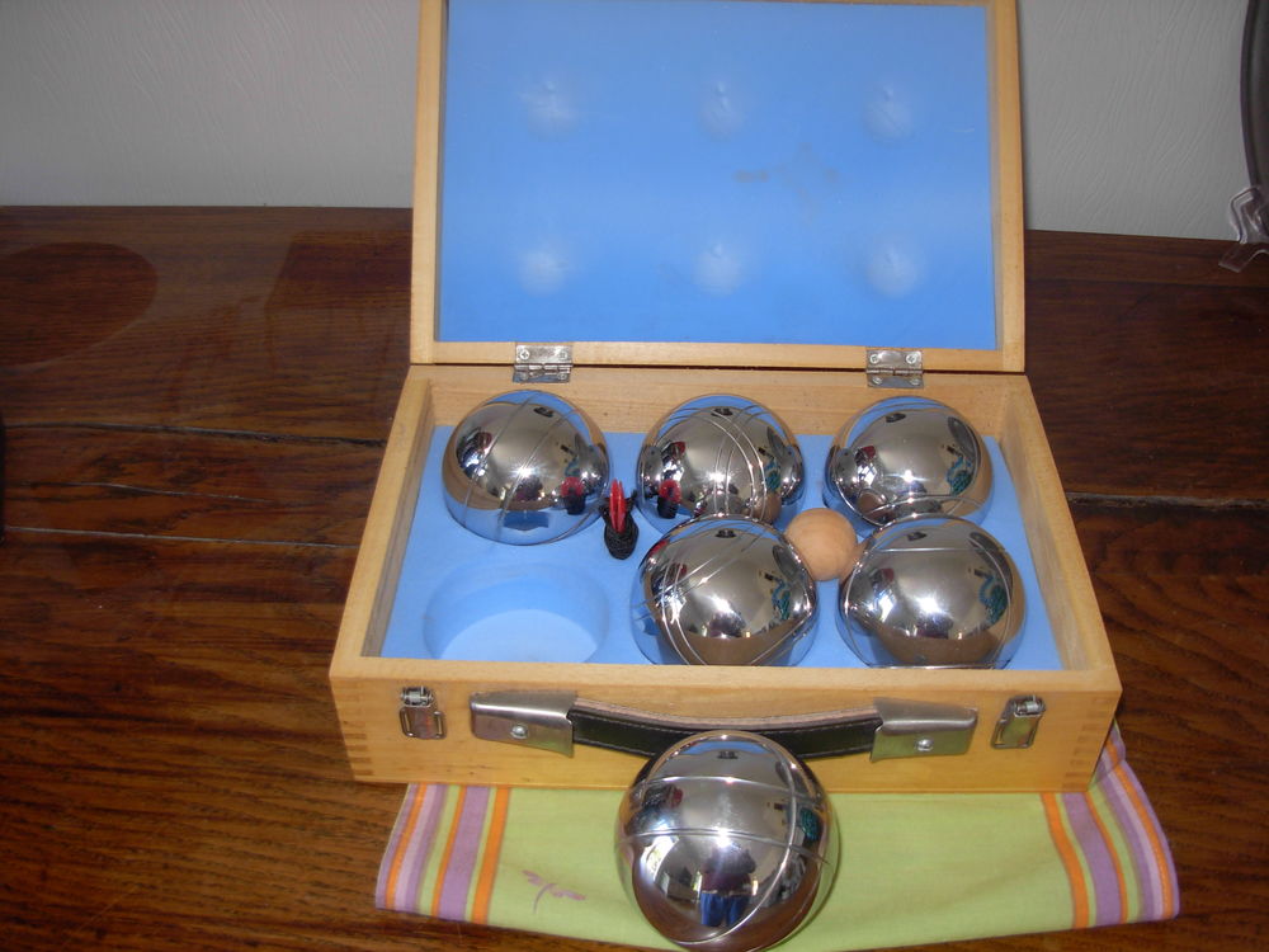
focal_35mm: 38
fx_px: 1393
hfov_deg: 49.0
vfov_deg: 37.7
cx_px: 634
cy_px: 476
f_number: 2.9
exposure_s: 1/22.6
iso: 79
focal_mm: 6.3
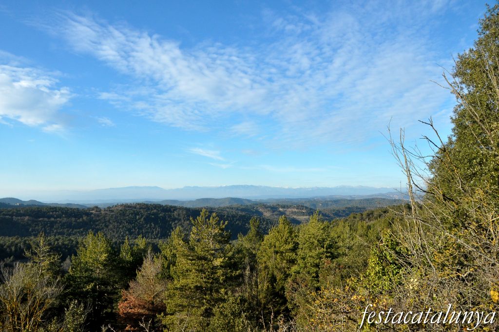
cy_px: 166
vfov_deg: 47.8
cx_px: 250
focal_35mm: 27
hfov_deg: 67.4
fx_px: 374
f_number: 11
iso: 1000
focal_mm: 18
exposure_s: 1/500
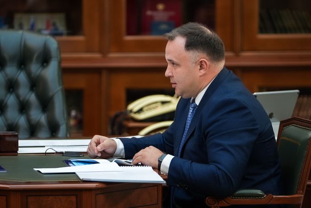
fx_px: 2161
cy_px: 104
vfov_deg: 5.5
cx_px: 156
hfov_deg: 8.2
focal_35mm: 250
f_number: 2.8
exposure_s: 1/125
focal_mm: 167
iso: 1000
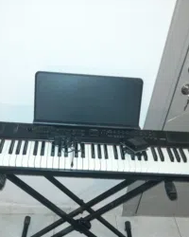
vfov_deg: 44.7
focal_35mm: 39
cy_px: 187
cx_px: 91
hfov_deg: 38.2
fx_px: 273
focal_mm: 4.6
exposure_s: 1/25
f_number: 2
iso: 500
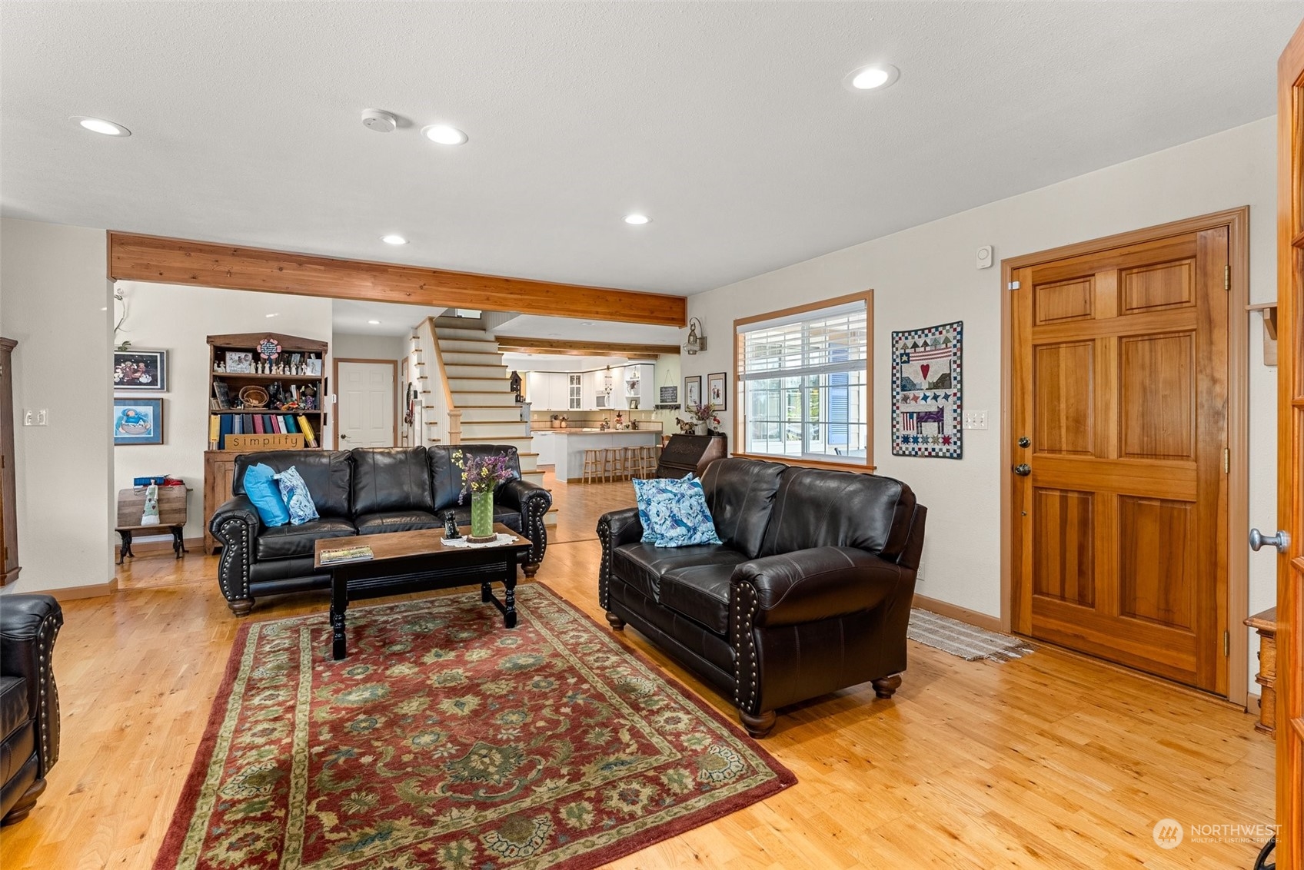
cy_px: 435
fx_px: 587
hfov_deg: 96.0
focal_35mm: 16
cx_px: 652
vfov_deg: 73.1
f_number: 8
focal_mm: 16.2
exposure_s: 1/2.5
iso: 500
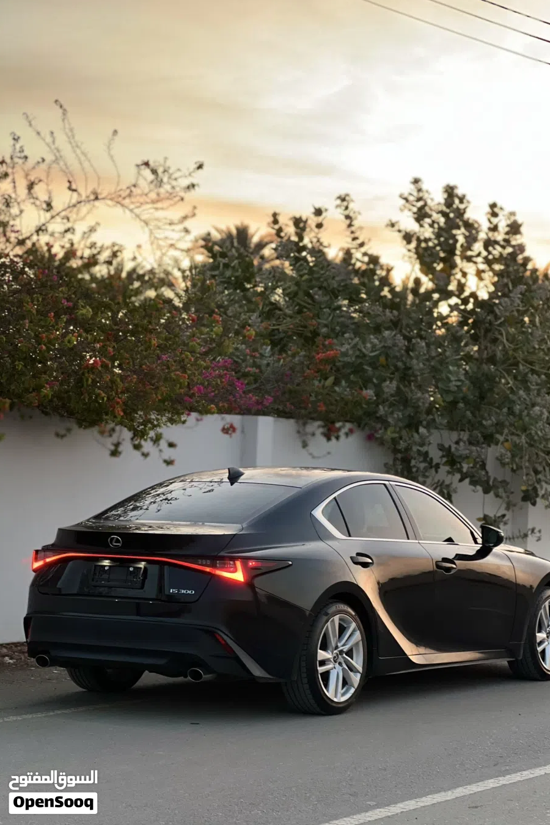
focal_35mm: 81
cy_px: 412
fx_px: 1856
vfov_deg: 25.1
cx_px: 307
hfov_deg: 16.9
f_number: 2.8
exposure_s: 1/40
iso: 250
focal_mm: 9
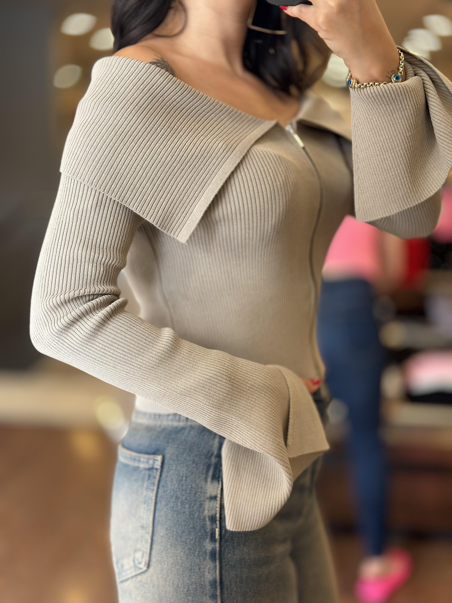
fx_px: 836
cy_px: 302
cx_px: 226
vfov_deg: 39.7
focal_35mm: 48
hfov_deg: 30.3
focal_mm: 6.86
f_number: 1.78
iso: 100
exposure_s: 1/121
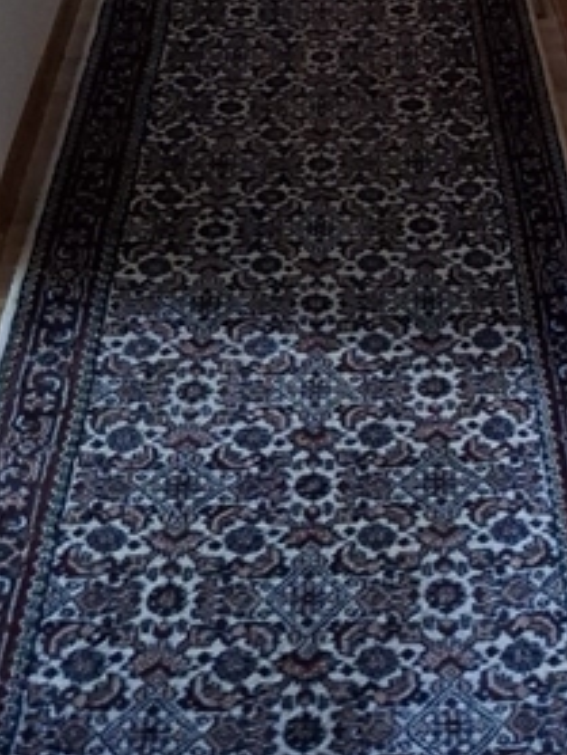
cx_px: 461
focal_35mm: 69
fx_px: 1505
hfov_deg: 21.1
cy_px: -206
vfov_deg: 24.7
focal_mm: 4.69
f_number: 1.8
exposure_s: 1/120
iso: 640
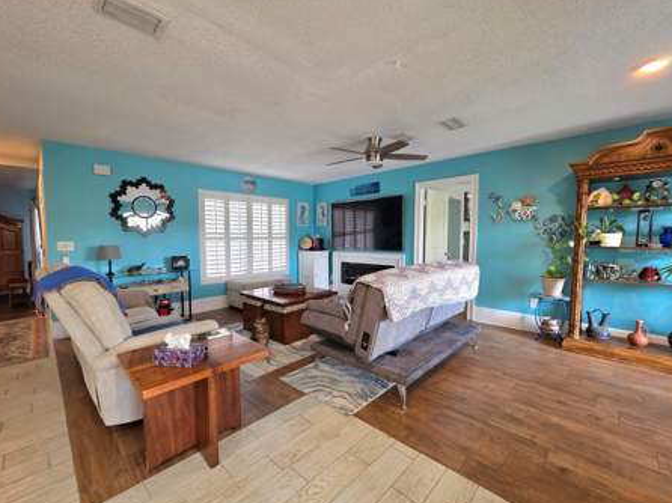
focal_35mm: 14
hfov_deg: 102.0
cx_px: 322
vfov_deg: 85.6
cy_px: 253
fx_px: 272
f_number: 1.9
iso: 250
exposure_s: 1/60.2
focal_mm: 2.2
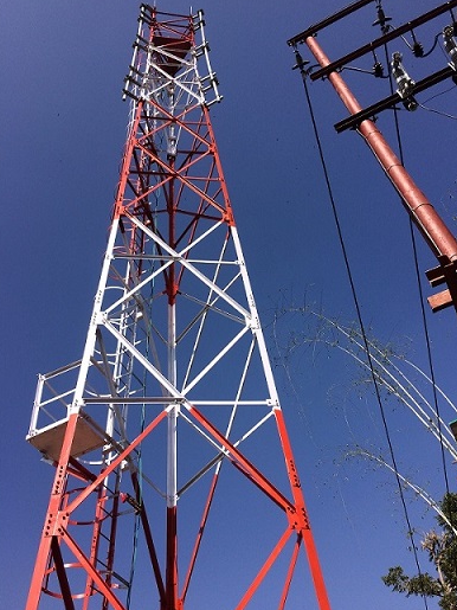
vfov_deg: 60.0
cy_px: 304
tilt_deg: +47.9
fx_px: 528
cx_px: 228
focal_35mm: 30
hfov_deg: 46.8
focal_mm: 4.15
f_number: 2.2
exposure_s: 1/2160
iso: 32
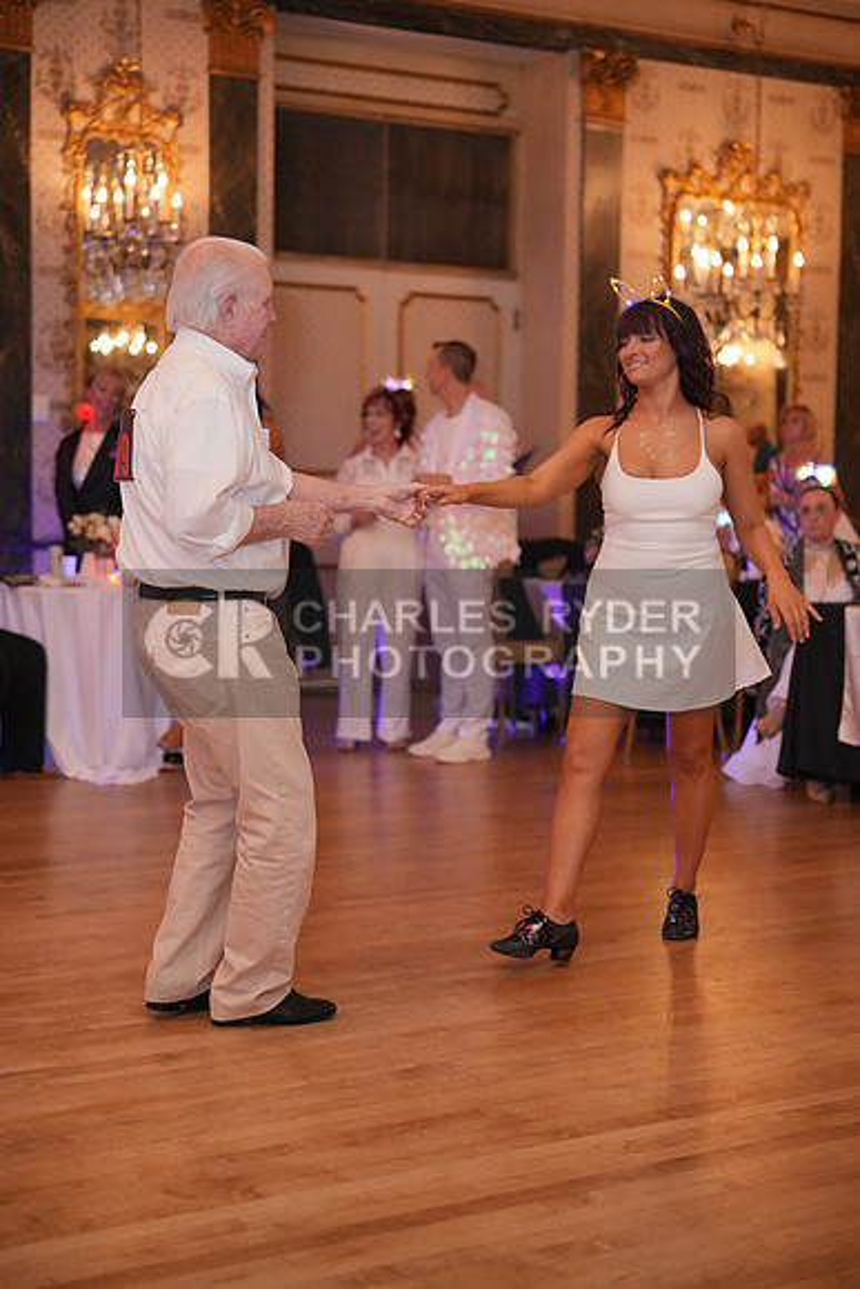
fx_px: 1898
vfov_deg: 37.5
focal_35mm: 53
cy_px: 644
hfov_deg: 25.5
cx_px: 430
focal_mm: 53
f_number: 2
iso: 5000
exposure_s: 1/250
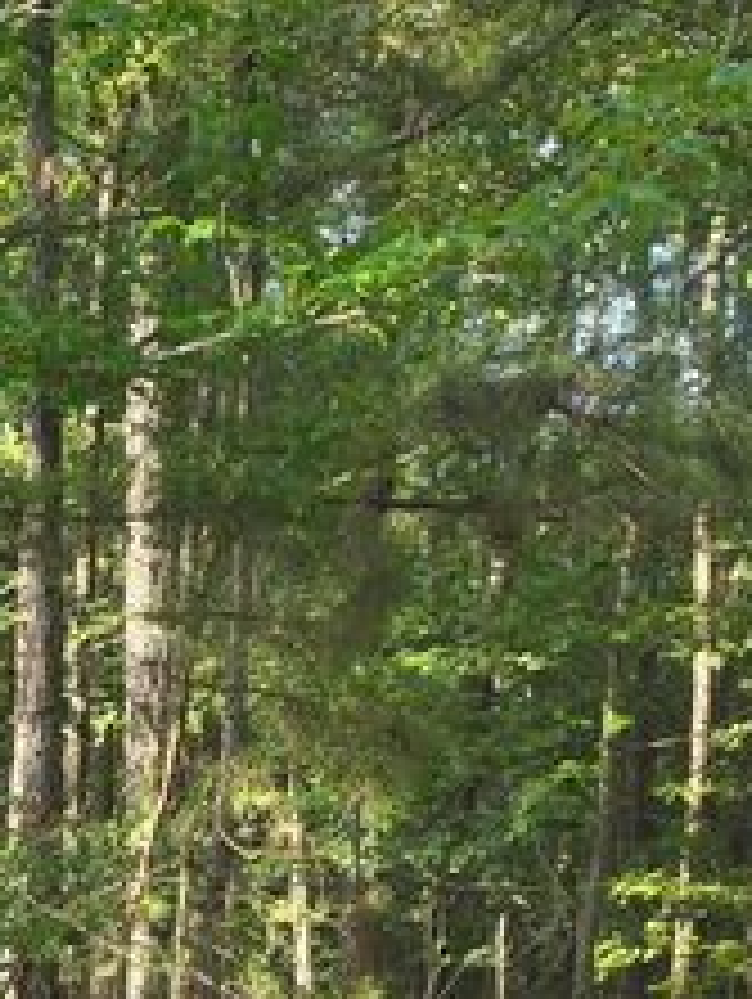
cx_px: -104
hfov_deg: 20.2
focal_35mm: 69
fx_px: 1995
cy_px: 1208
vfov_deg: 25.2
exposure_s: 1/180
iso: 80
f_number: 1.7
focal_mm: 6.3
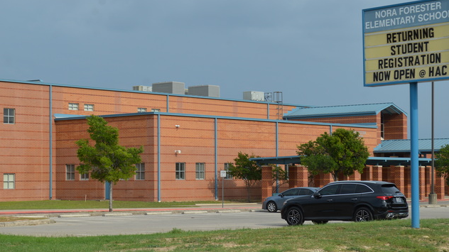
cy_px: 148
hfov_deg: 24.3
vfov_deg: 13.8
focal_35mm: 88
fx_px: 1042
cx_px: 227
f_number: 8
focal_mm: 55
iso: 100
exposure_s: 1/250
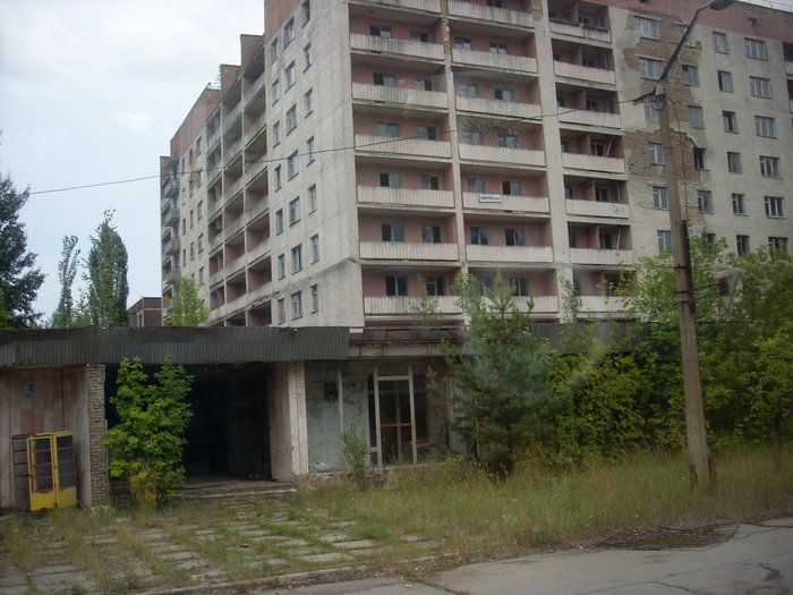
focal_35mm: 38
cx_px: 396
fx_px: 871
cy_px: 298
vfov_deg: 37.7
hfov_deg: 49.0
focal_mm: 6.3
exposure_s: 1/250
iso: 80
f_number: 3
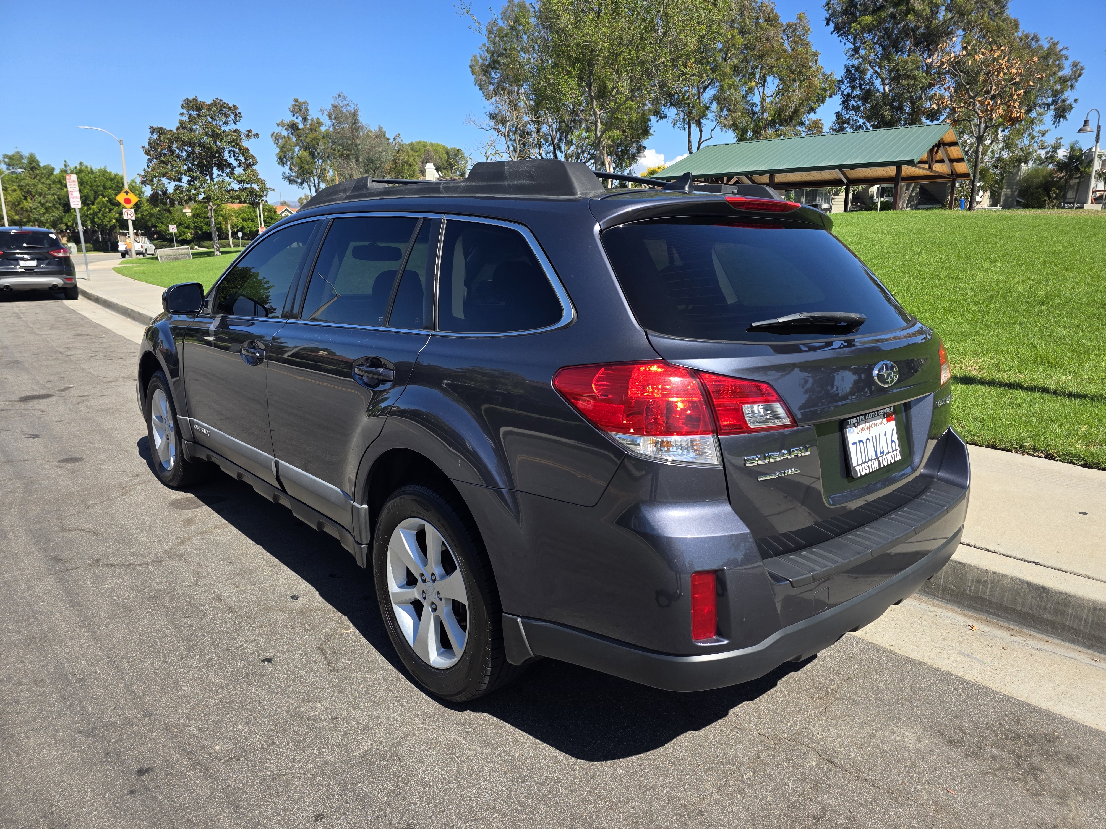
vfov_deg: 58.9
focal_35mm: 23
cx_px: 553
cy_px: 414
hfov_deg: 73.9
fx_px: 735
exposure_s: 1/3185
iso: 80
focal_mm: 6.3
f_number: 1.7
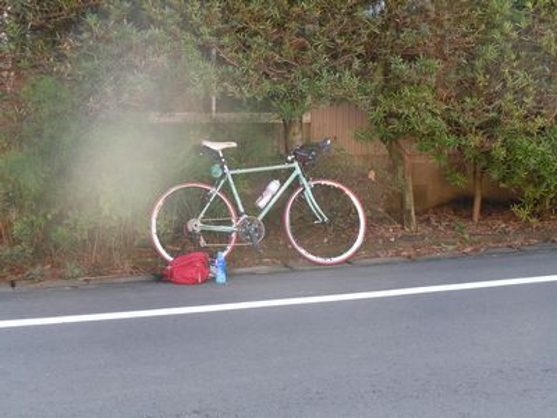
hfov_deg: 30.7
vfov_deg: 23.3
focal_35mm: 63
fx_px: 1014
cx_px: 278
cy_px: 209
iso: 160
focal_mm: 11.2
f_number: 5
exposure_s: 1/80
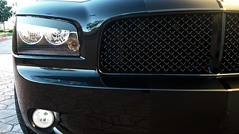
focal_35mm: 42
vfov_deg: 28.3
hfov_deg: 48.4
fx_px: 266
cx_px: 116
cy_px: 73
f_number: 2.8
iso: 200
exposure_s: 1/80
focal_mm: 6.3
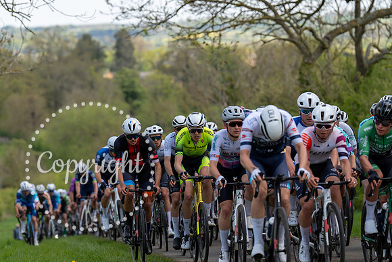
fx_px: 1959
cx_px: 172
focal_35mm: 180
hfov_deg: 11.4
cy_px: 115
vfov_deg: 7.6
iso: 200
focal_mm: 160
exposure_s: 1/1000
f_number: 3.5
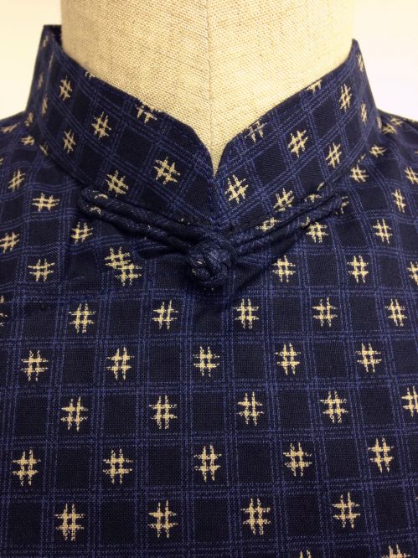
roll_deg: +0.7
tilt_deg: -11.8
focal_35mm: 33
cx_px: 209
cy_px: 279
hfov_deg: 42.9
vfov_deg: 55.4
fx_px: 532
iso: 125
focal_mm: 4.12
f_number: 2.4
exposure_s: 1/20
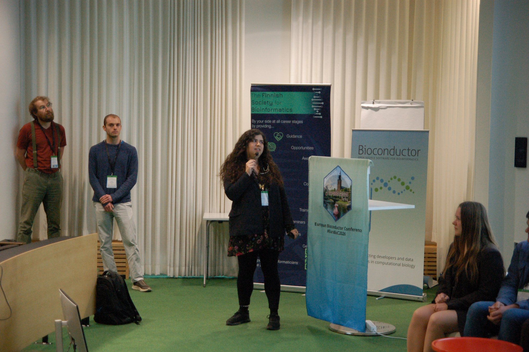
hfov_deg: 27.0
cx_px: 264
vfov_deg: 18.2
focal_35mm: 75
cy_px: 176
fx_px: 1101
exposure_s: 1/125
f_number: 2.8
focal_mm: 50
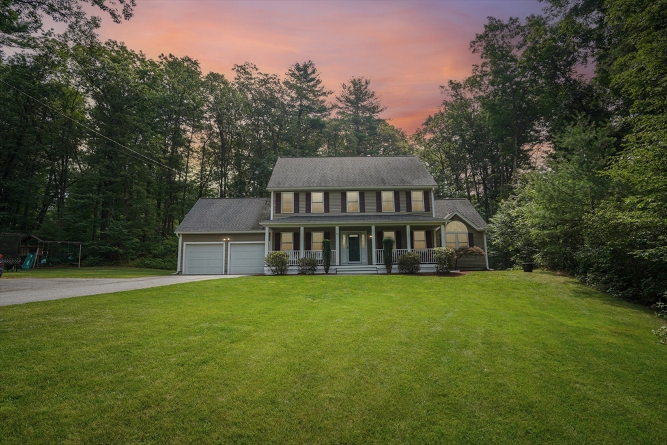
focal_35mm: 17
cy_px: 222
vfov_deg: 70.5
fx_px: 315
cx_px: 334
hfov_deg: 93.3
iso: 100
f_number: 8
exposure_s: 1/60
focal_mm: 17
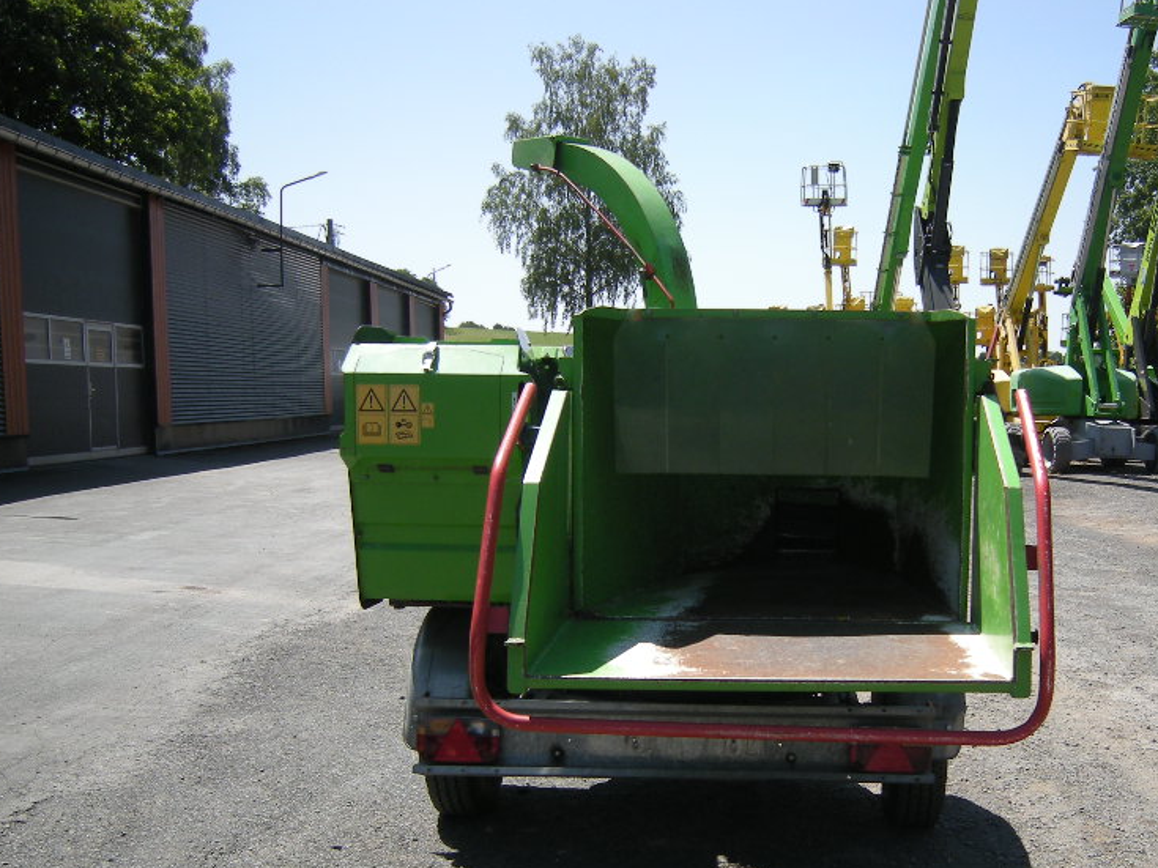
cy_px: 573
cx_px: 758
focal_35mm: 39
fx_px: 1304
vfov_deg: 36.5
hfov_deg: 47.2
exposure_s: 1/206
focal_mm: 4.7
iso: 64
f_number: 5.6
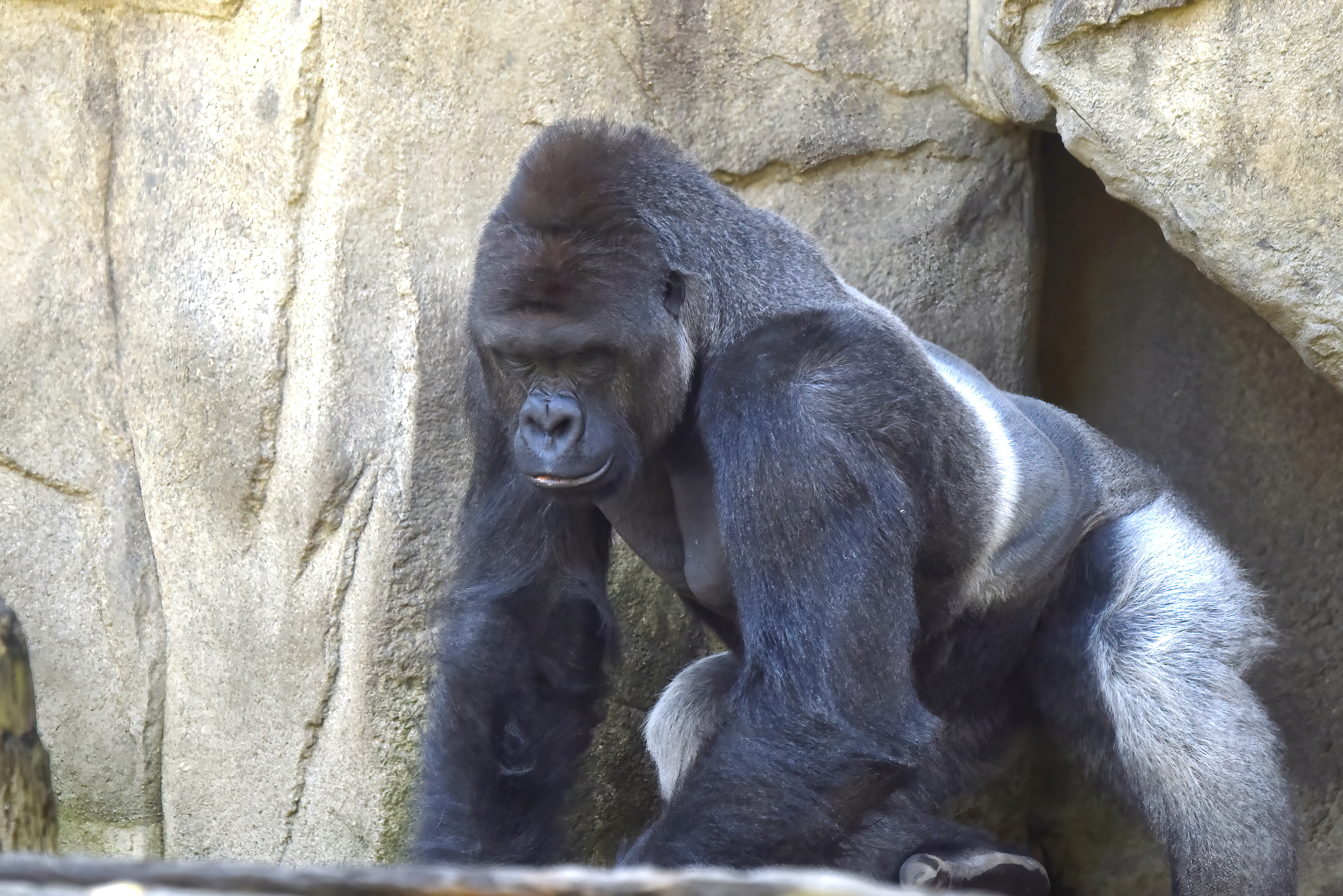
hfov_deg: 5.2
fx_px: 14852
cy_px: 526
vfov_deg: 3.5
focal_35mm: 398
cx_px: 630
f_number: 5.6
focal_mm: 300
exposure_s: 1/640
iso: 800
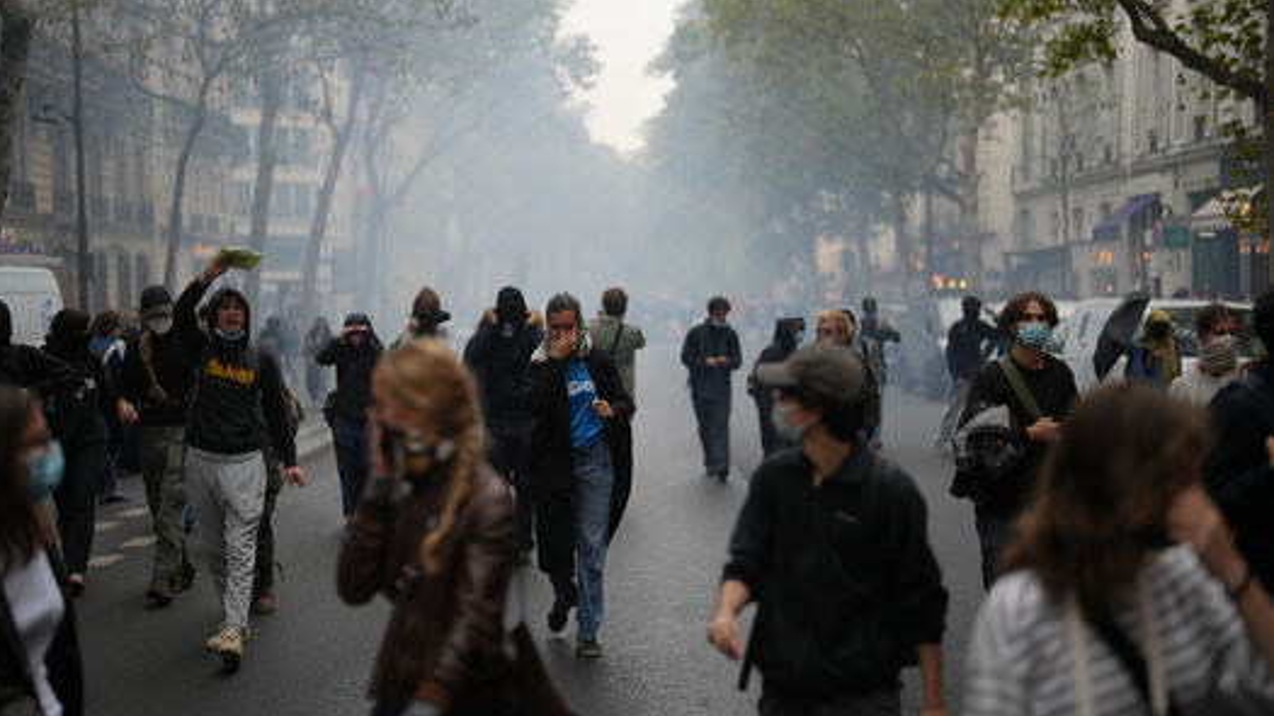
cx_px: 632
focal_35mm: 53
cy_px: 371
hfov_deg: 39.2
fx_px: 1790
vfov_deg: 22.6
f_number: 1.2
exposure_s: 1/4000
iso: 640
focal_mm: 50
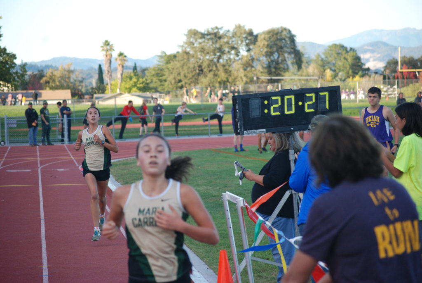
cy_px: 142
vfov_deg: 9.0
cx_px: 211
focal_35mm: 153
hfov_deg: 13.4
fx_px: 1795
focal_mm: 102
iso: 400
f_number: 4.8
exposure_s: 1/320
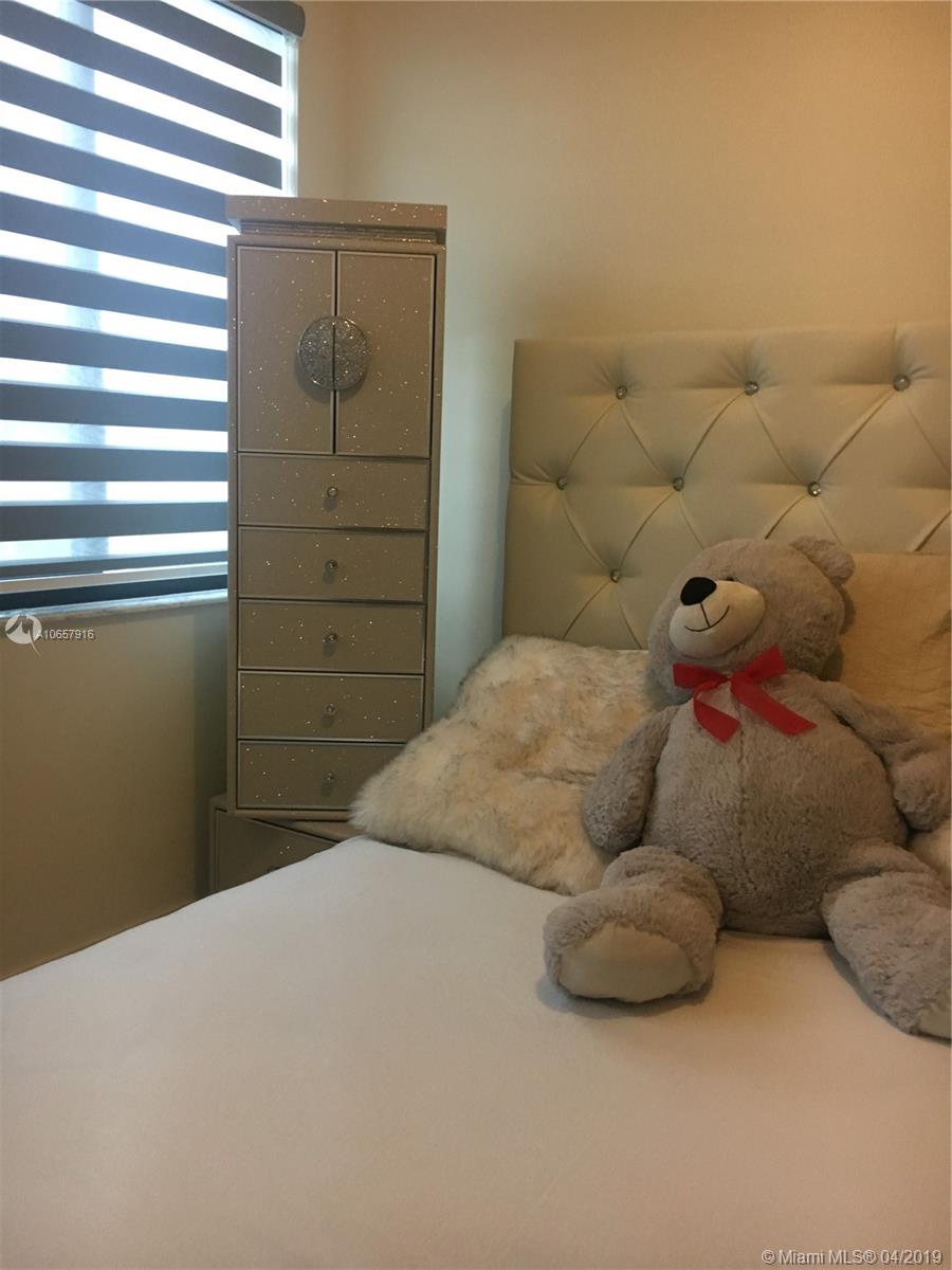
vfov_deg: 61.7
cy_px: 635
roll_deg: -1.4
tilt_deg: -7.5
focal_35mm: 29
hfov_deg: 48.2
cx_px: 476
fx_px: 1063
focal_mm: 4.15
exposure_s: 1/30
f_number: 2.2
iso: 125
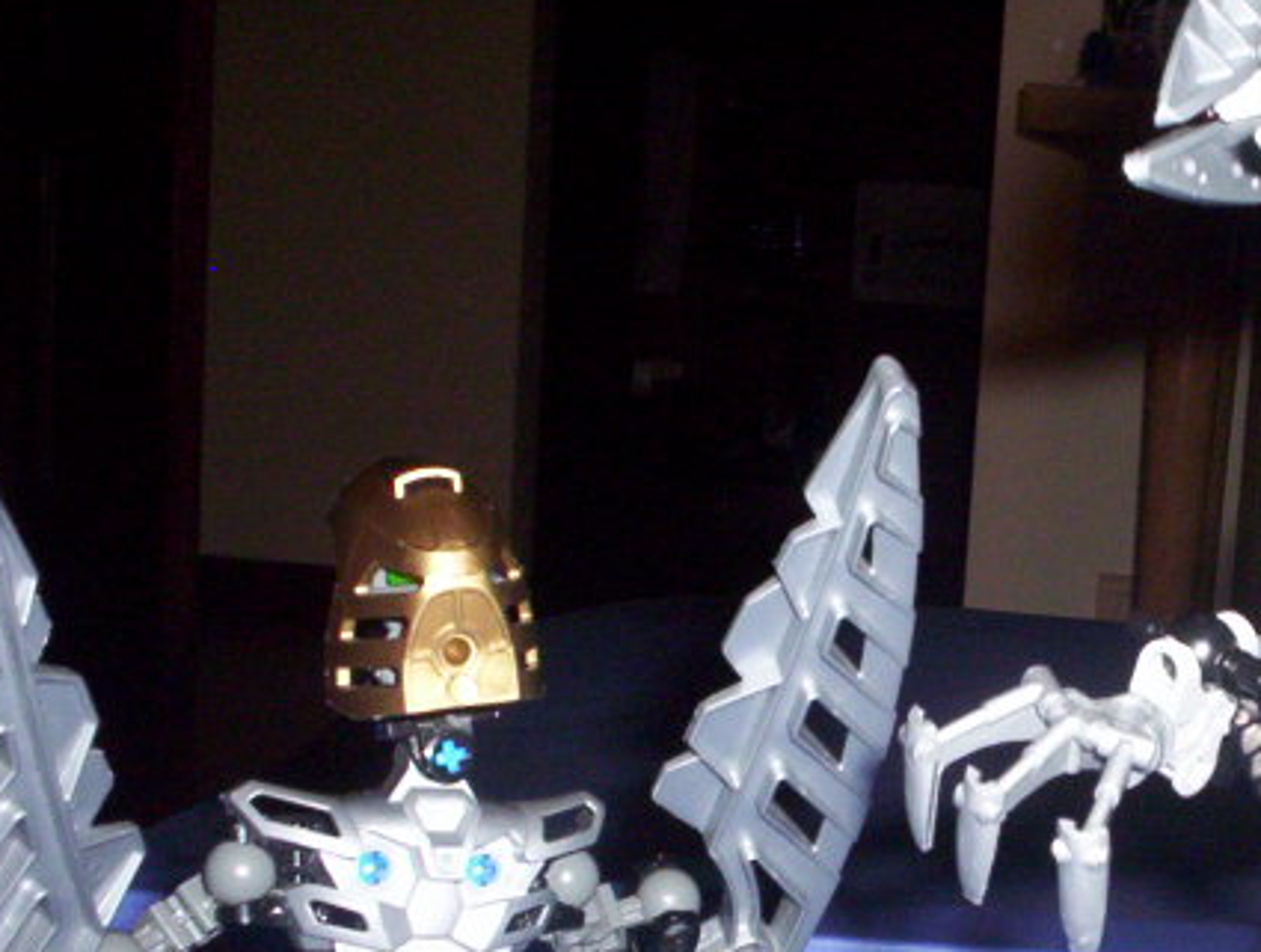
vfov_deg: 20.1
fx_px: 2666
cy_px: 712
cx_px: 976
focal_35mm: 73
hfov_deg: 26.2
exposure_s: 1/60
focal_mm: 4.99
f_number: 4.5
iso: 140
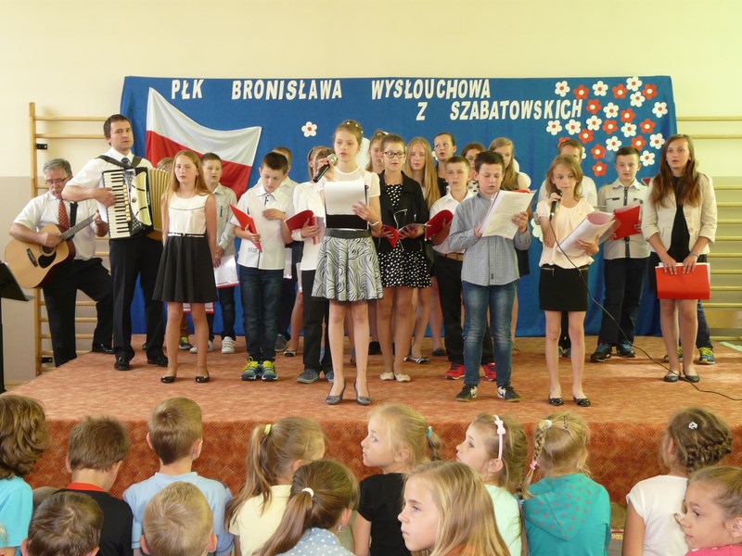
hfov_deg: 39.7
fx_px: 1029
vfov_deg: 30.3
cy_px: 278
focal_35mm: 48
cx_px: 371
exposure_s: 1/40
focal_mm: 7.9
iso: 125
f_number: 3.2
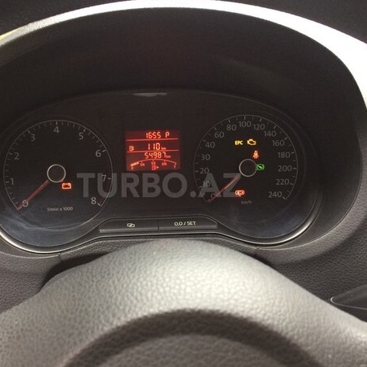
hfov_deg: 44.8
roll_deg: -0.4
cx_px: 159
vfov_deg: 44.9
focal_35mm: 37
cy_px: 185
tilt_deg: -22.3
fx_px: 444
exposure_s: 1/33
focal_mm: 4.15
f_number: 2.2
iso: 80
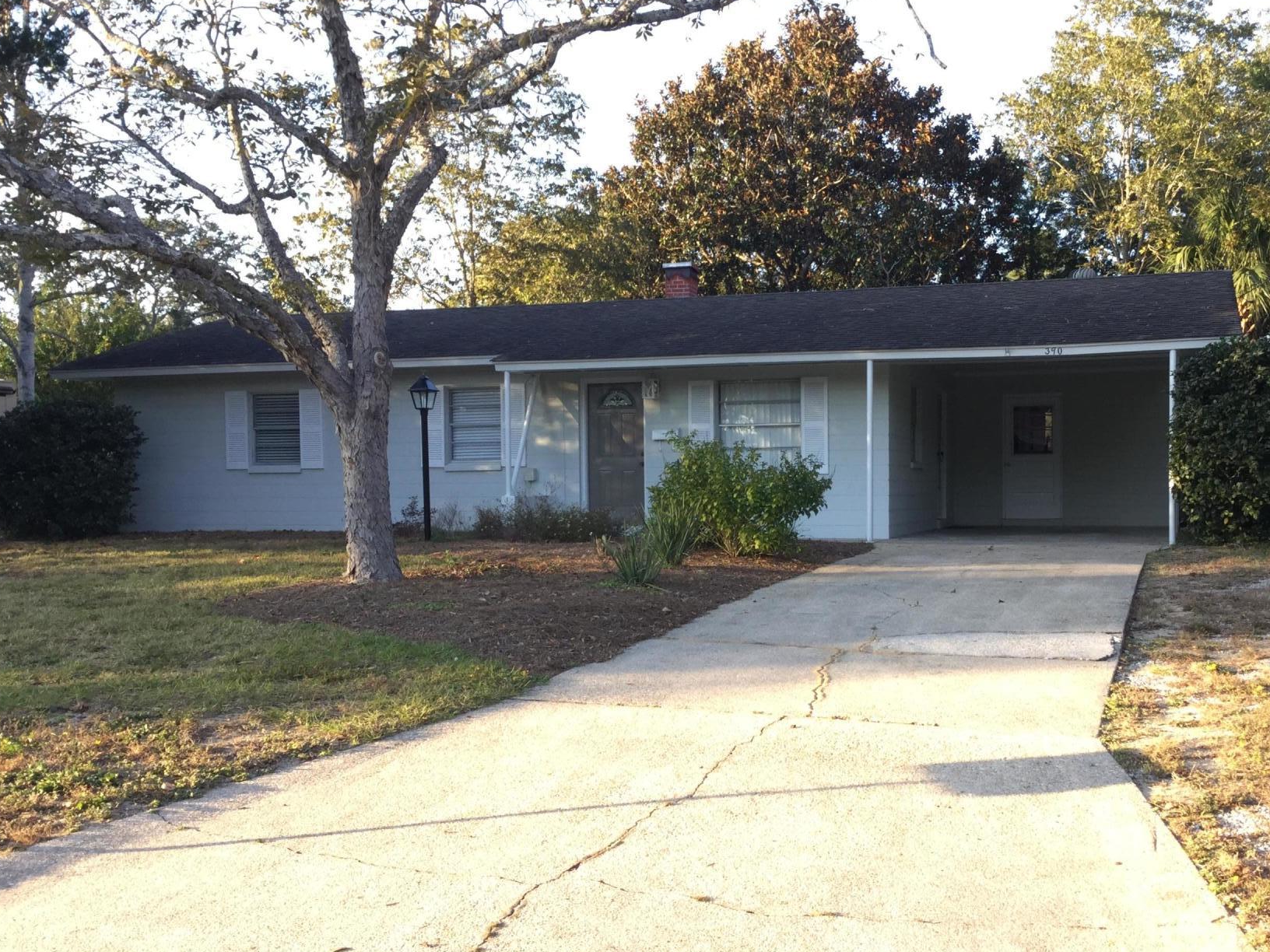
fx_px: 1394
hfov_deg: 48.8
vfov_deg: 37.7
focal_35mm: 38
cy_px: 523
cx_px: 742
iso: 32
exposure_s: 1/120
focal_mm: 3.3
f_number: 2.4
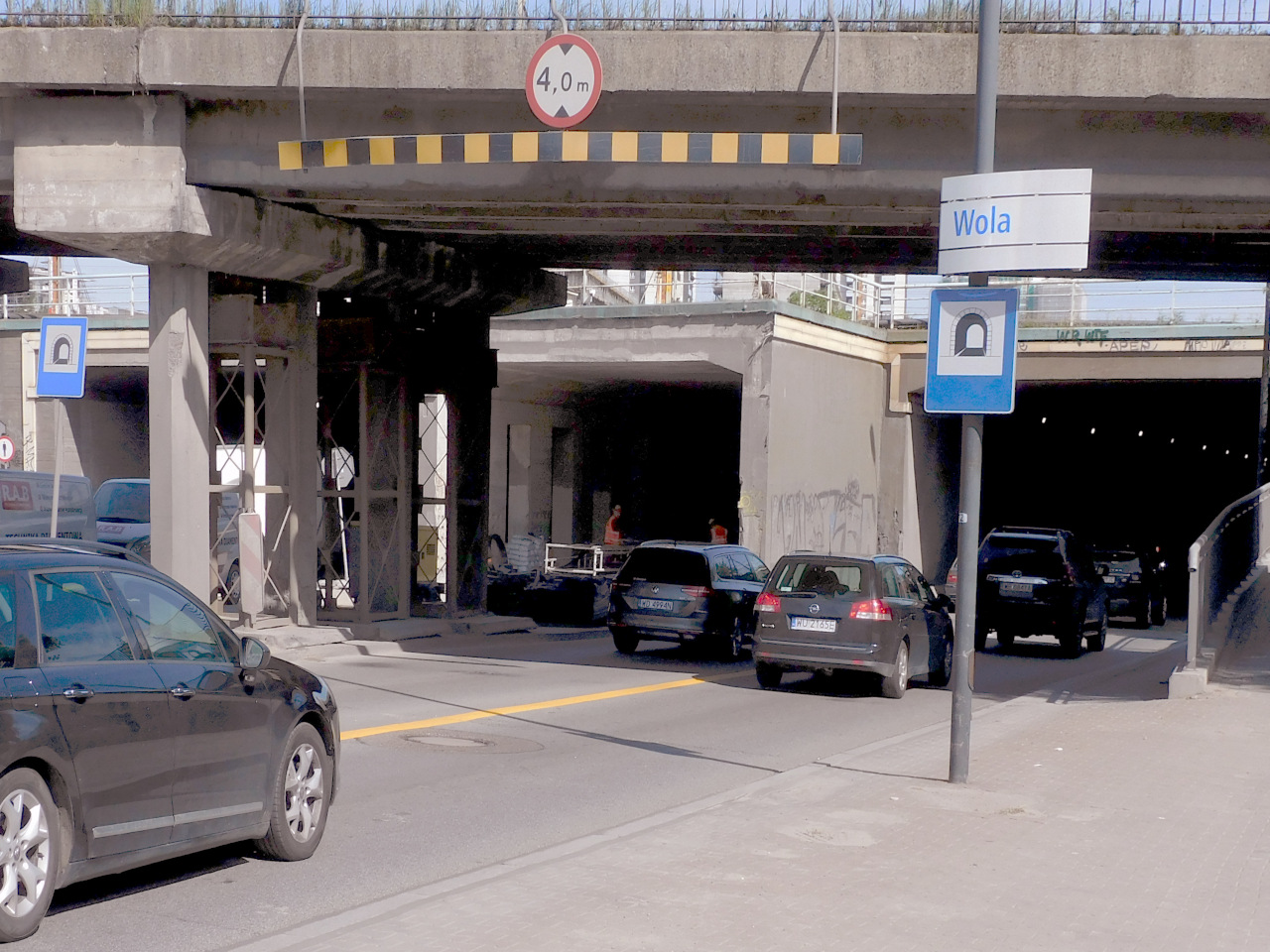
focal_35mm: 40
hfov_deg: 46.8
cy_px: 476
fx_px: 1468
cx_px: 635
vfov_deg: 36.0
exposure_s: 1/1000
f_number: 3.8
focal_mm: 7.2
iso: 125
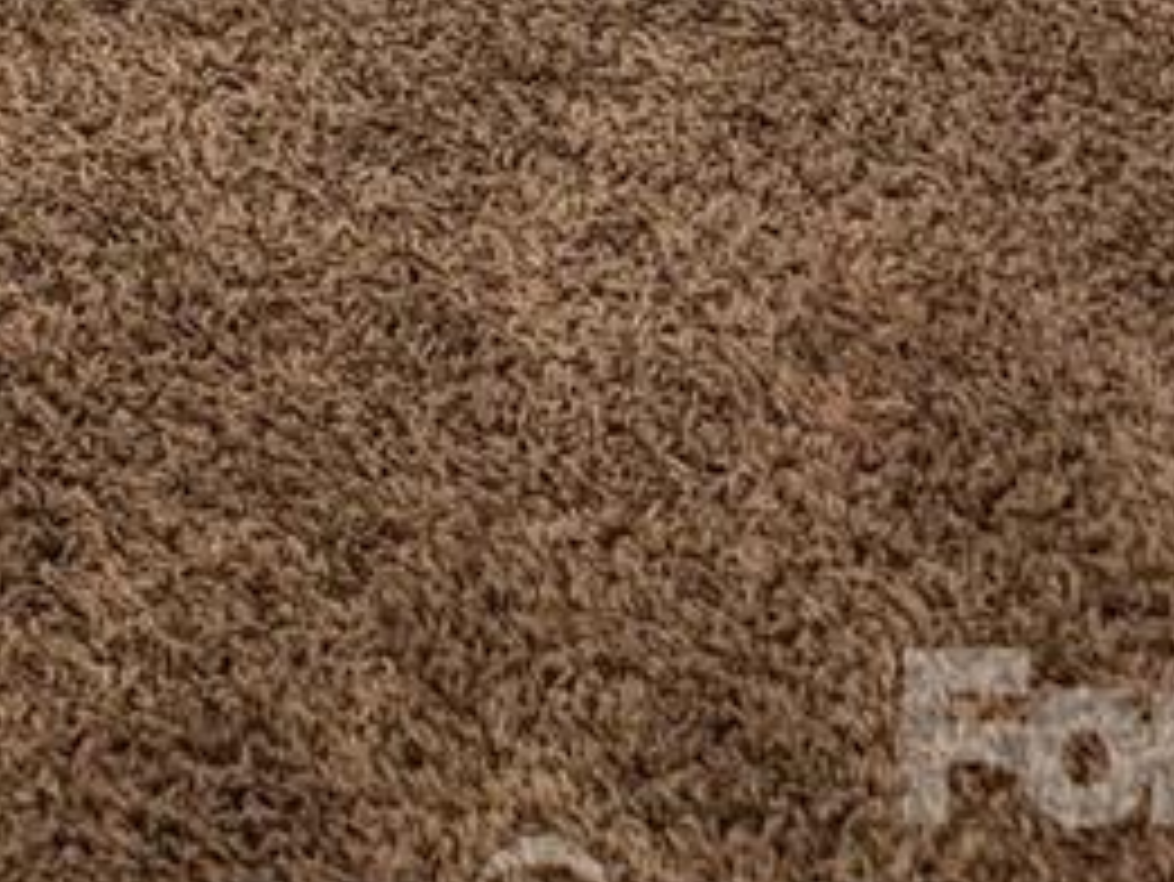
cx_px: -882
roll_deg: +0.3
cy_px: -2308
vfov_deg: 7.9
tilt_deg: -12.5
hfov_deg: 12.8
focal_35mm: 141
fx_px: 4784
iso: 250
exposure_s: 1/120
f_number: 1.78
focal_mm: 6.76
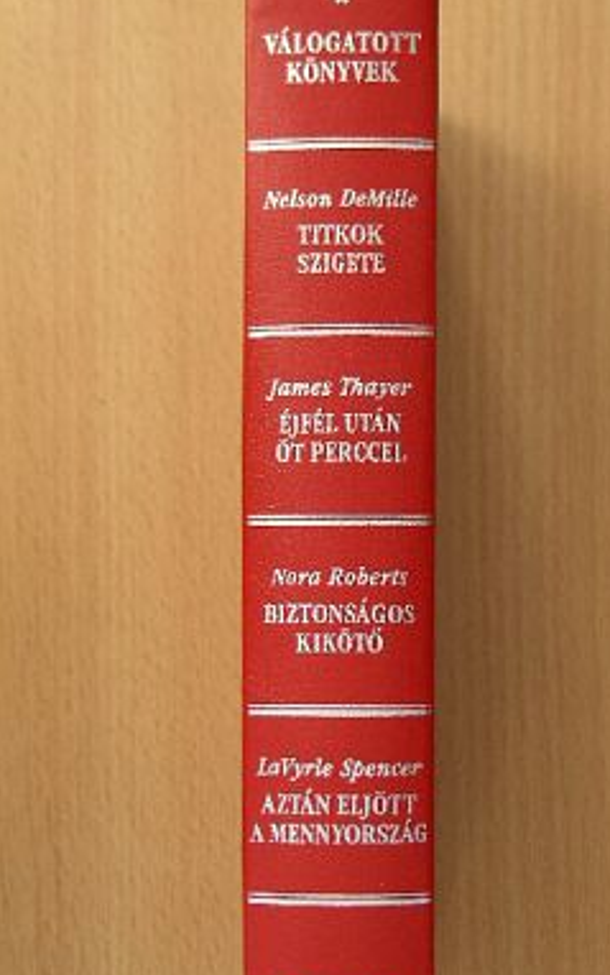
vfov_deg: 23.5
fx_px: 2339
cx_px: 426
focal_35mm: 88
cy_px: 522
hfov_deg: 14.8
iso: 100
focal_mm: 11.7
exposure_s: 1/9.2
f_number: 3.5
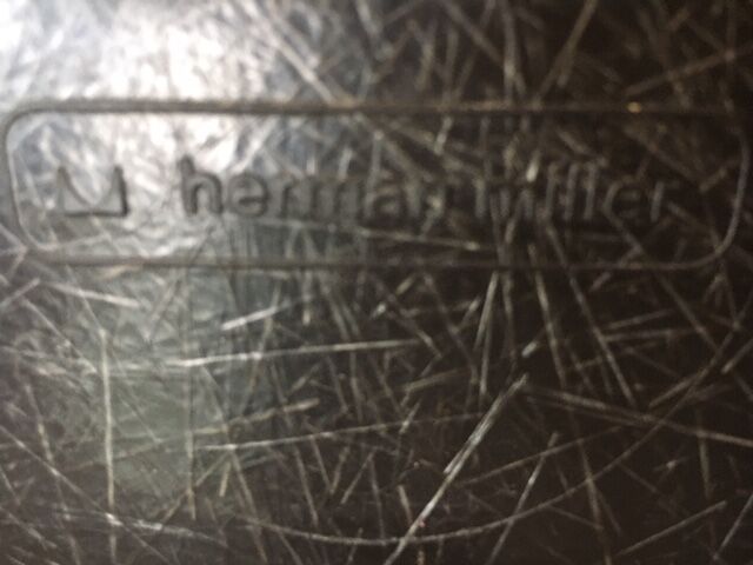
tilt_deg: -63.8
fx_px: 631
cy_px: 282
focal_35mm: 29
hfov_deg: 61.7
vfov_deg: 48.2
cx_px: 376
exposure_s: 1/25
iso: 200
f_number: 2.2
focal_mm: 4.15
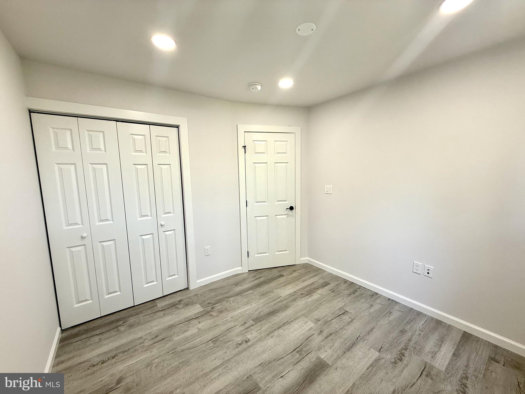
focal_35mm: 14
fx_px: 212
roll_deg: +0.7
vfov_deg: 85.7
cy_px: 197
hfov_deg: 102.1
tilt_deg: -6.9
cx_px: 262
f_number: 2.2
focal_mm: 2.22
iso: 100
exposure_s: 1/120
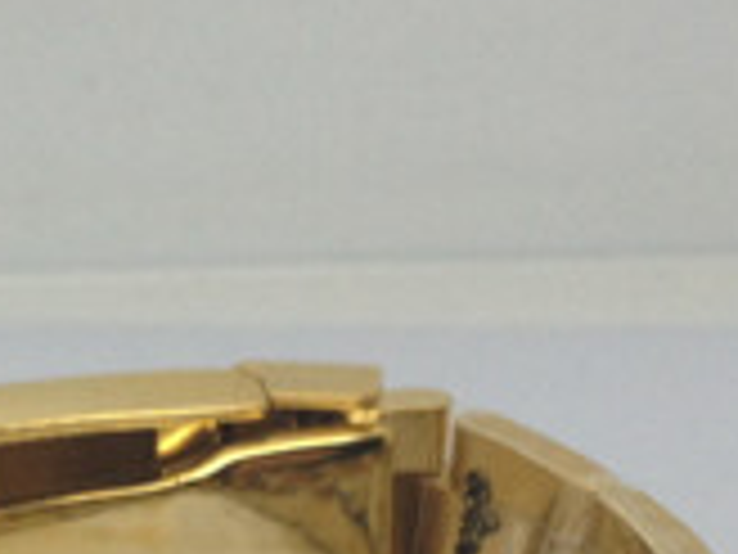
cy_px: 689
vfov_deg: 8.6
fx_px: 3646
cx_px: 9
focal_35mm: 171
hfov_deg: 11.4
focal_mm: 4.28
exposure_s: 1/157
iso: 50
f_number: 2.4
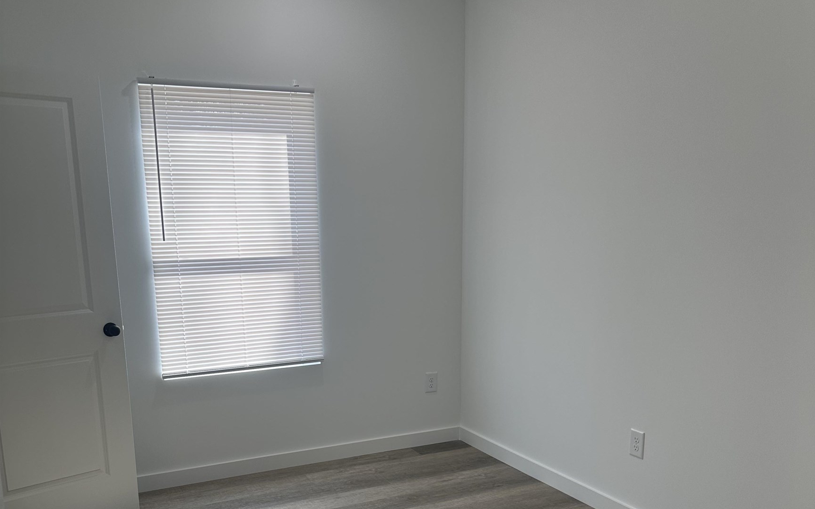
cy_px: 391
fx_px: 755
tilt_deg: -13.3
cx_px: 408
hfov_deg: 56.7
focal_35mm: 34
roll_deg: +0.1
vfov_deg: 36.3
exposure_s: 1/209
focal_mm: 6.86
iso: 80
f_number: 1.78
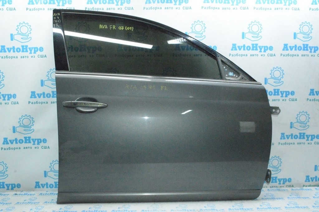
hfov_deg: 55.1
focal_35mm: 34
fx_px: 305
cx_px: 160
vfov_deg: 38.3
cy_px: 106
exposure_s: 1/160
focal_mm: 23
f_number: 16
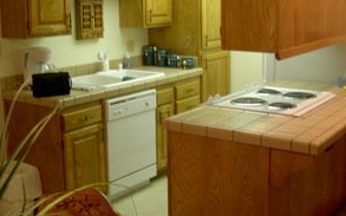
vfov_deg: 24.8
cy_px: 77
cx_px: 148
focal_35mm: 52
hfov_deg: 38.8
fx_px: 490
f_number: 2.8
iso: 50
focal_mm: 8
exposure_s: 1/8
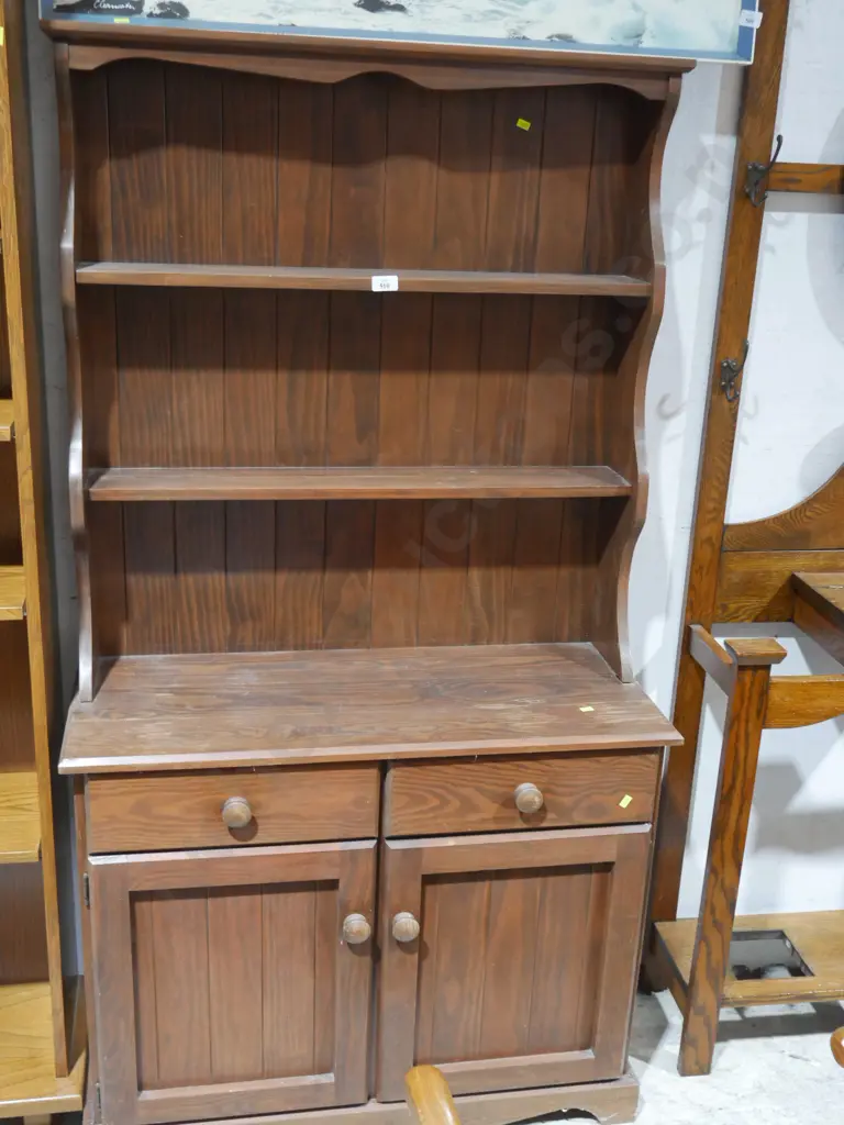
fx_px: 1300
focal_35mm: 40
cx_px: 422
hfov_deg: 36.0
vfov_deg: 46.8
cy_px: 562
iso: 1600
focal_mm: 20
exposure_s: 1/60
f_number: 4.4
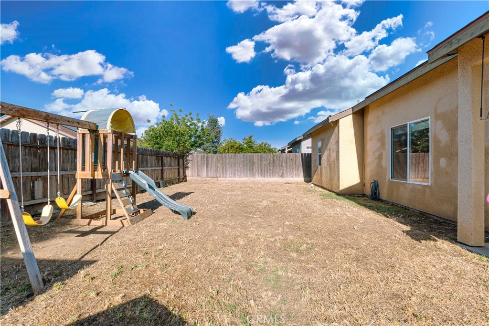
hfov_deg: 95.0
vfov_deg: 72.1
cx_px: 244
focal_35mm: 16
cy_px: 163
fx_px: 224
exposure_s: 1/320
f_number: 8
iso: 125
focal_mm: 11
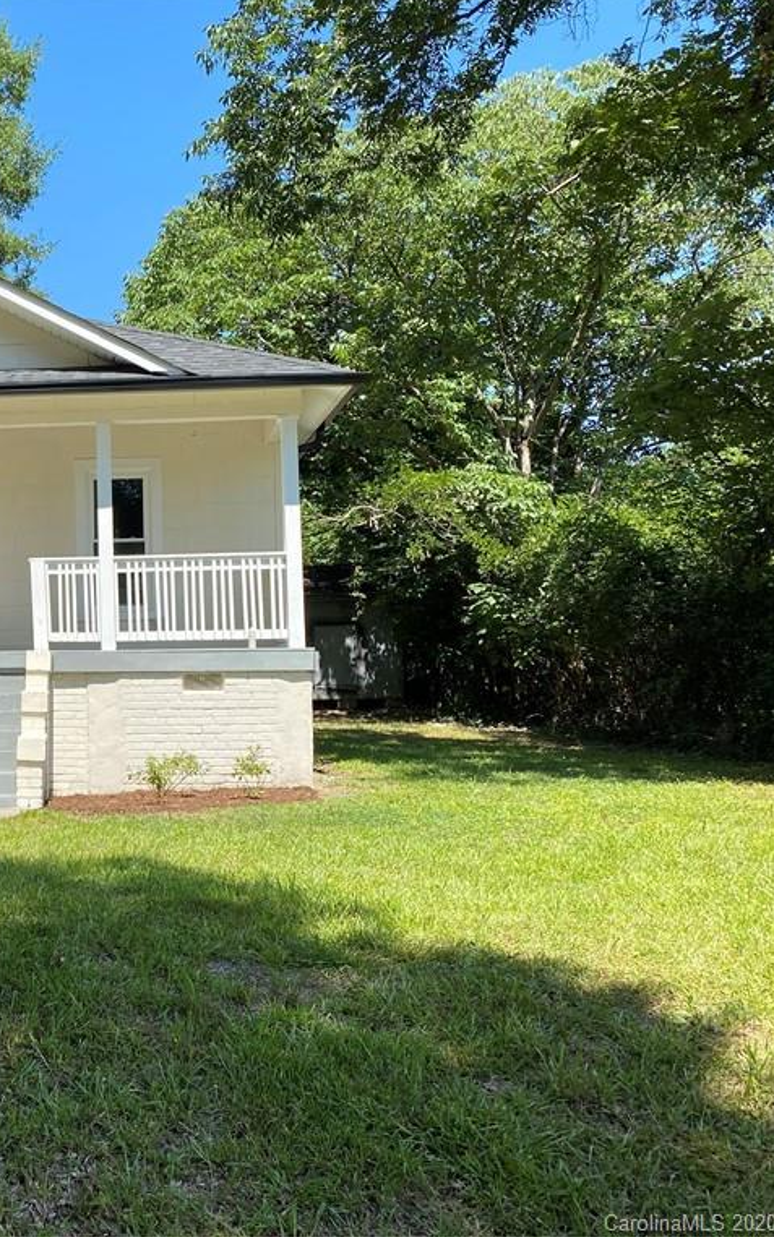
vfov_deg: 52.7
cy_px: 616
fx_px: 1249
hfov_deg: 31.3
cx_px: -41
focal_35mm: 37
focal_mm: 4.25
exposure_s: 1/1300
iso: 32
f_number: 1.8
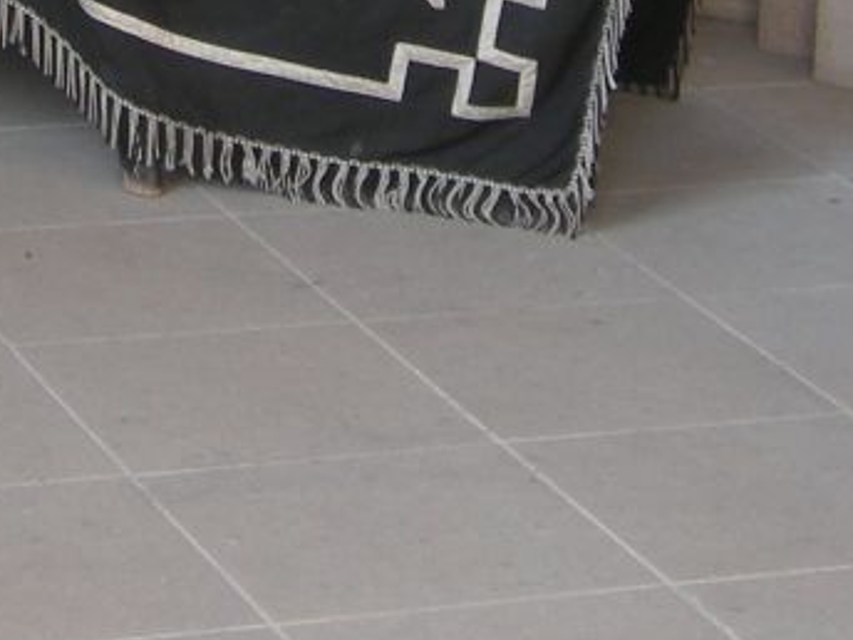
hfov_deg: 10.1
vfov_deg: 7.3
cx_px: 156
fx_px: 4830
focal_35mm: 196
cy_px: -559
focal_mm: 7.5
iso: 64
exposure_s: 1/70.7
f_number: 3.5
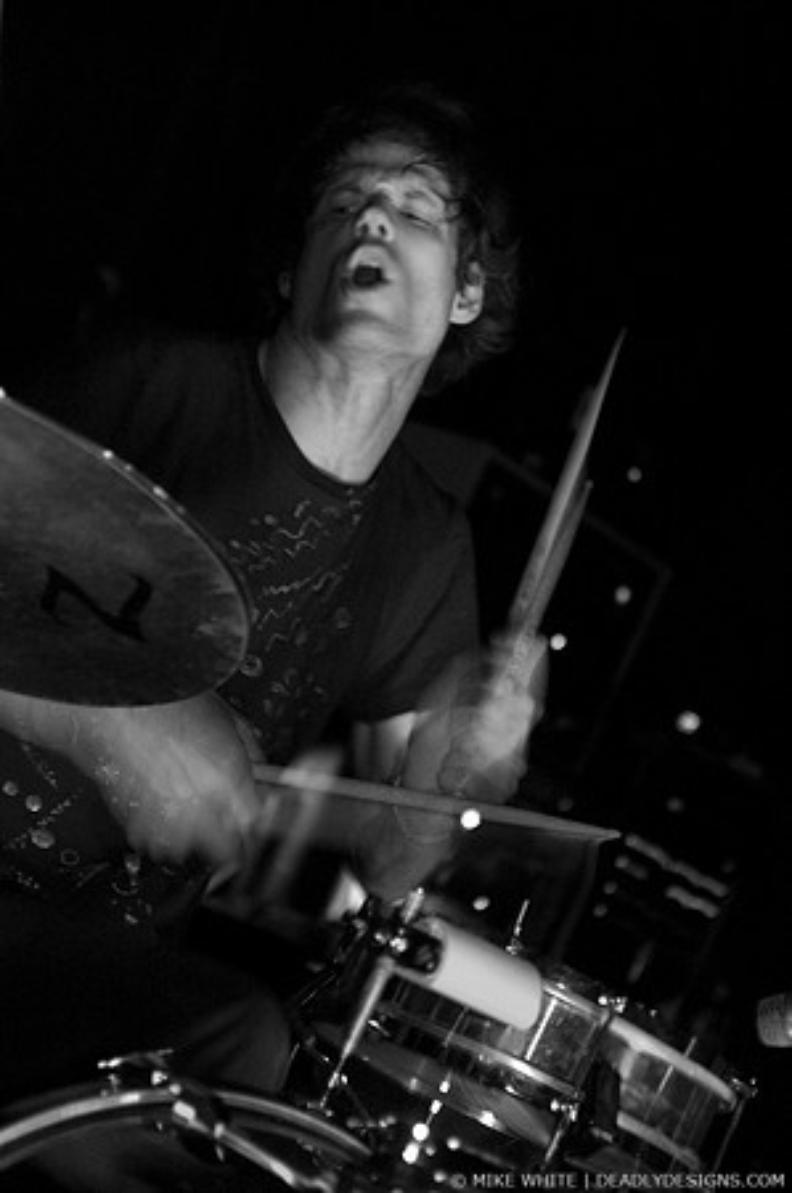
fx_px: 3473
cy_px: 596
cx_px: 396
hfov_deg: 13.0
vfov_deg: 19.5
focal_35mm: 105
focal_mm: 70
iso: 1600
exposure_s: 1/30
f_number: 2.8
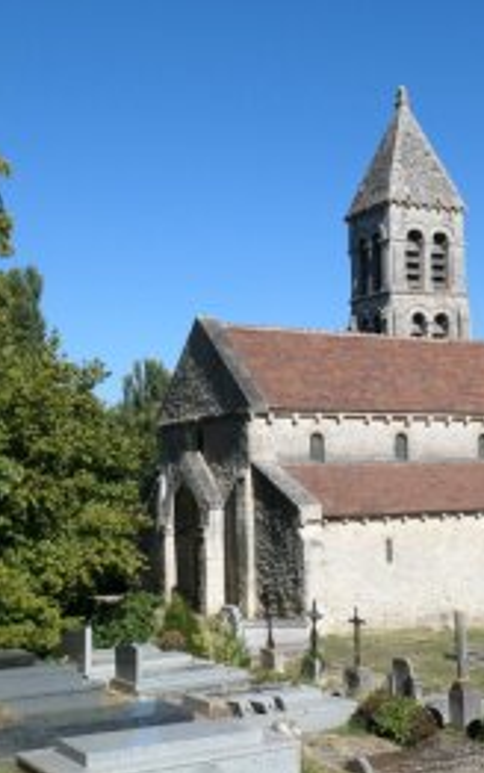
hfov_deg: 24.0
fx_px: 1117
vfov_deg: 38.2
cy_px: 385
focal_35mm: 53
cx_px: 398
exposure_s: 1/1000
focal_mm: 12.5
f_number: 6.3
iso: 200
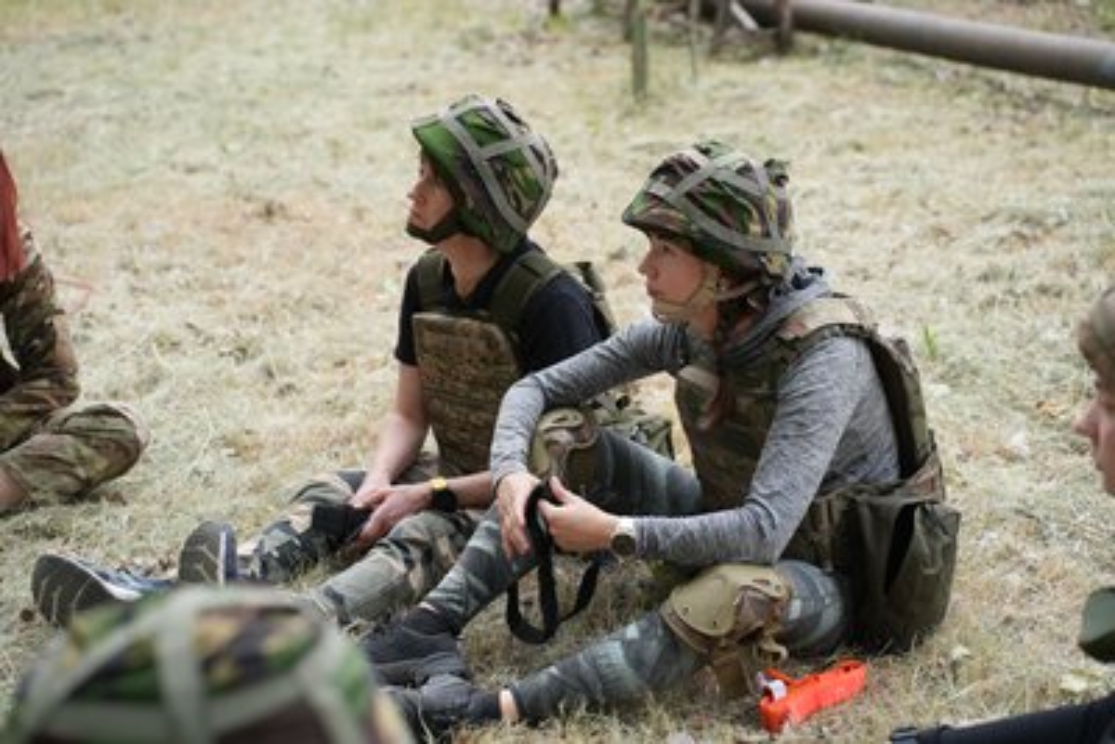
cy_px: 372
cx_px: 558
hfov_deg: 27.0
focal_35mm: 75
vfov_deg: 18.2
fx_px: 2324
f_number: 4
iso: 200
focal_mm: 75
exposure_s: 1/160
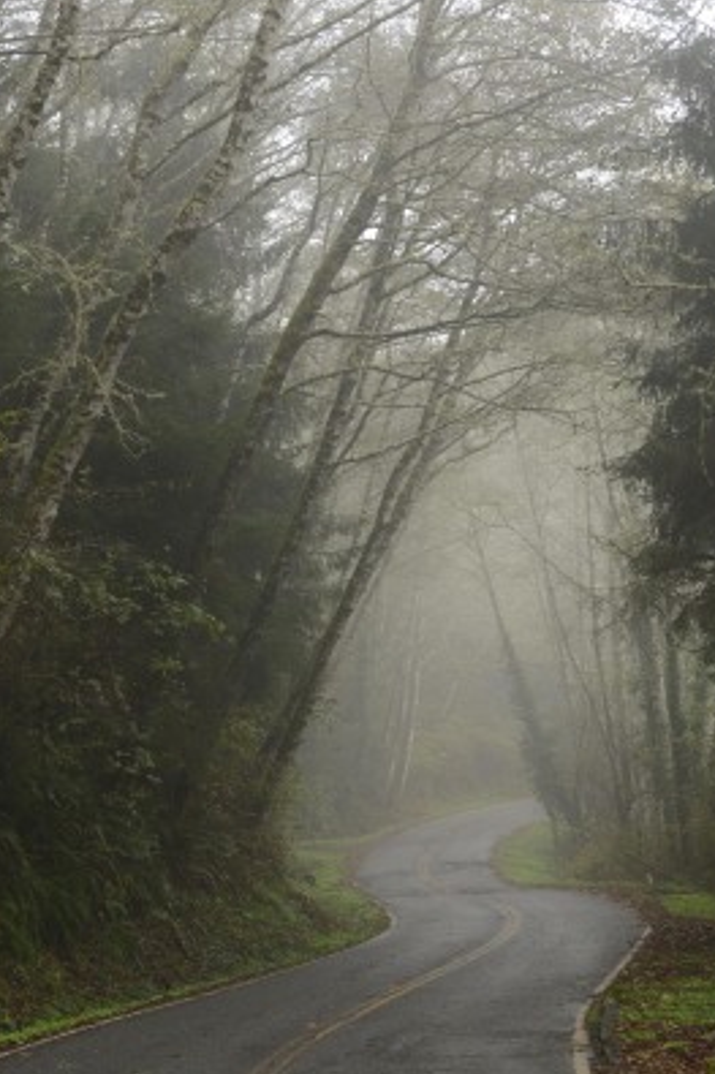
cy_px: 655
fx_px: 2445
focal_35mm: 82
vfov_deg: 24.7
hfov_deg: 16.6
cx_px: 413
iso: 800
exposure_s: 1/60
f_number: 7.1
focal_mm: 60
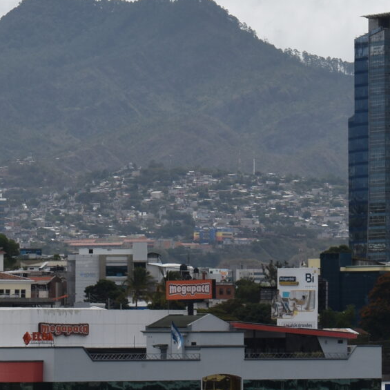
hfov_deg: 5.5
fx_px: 4052
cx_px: 340
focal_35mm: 318
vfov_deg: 5.5
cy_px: -7
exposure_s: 1/320
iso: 100
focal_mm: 55
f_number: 9
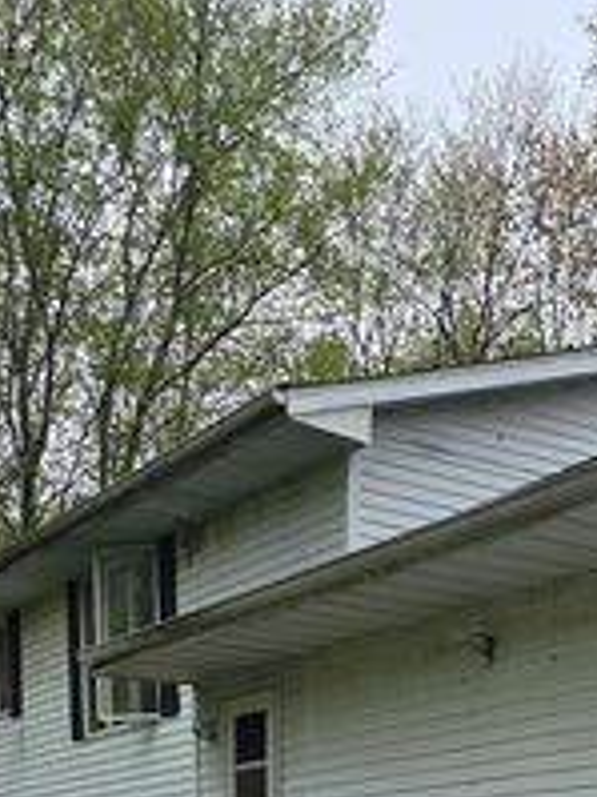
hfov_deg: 17.8
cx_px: 789
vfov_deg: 21.5
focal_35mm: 77
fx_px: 1773
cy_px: 1175
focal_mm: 6.3
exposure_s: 1/771
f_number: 1.7
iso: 12
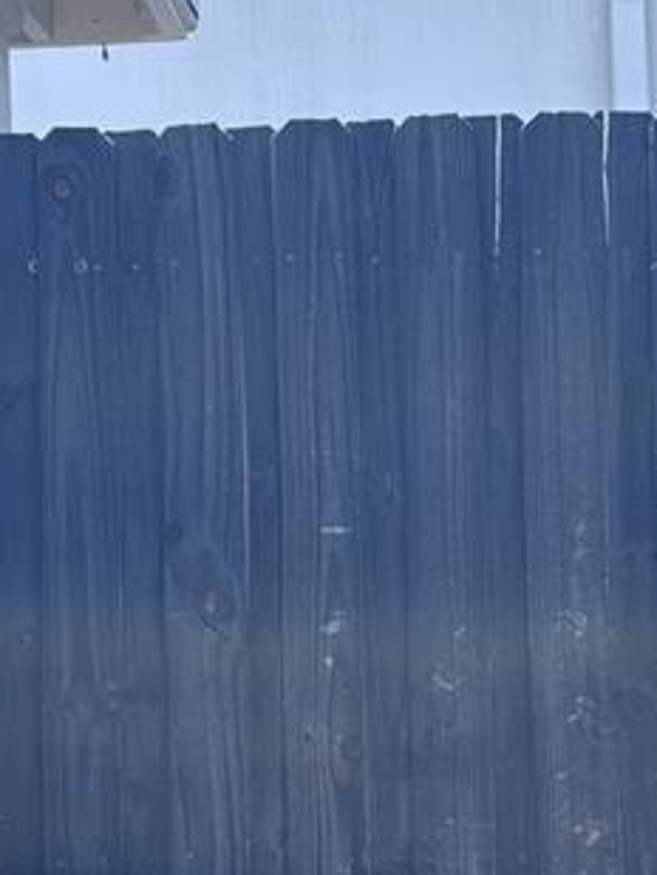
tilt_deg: +3.4
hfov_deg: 14.6
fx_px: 2554
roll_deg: +1.1
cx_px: 252
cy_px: 496
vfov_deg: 19.4
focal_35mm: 101
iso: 50
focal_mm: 5.96
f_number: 1.6
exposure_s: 1/1477
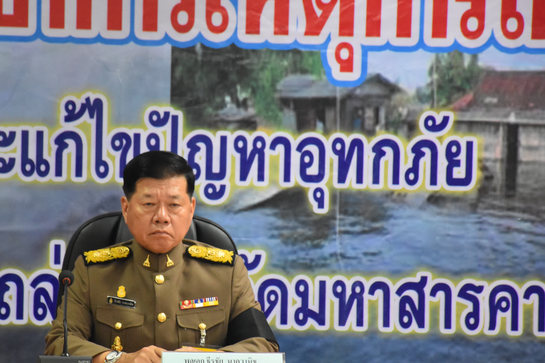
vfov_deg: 4.7
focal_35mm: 291
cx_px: 204
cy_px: 222
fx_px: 4405
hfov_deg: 7.1
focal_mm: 140
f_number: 5.6
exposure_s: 1/125
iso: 4000
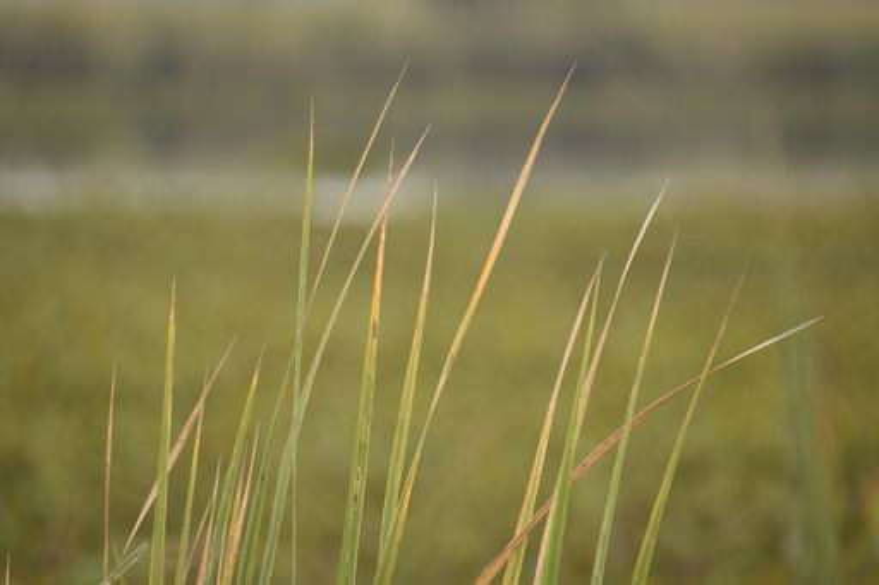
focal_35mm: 450
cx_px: 440
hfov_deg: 4.6
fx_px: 10983
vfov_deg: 3.1
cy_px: 292
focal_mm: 300
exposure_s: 1/200
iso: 200
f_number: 6.3
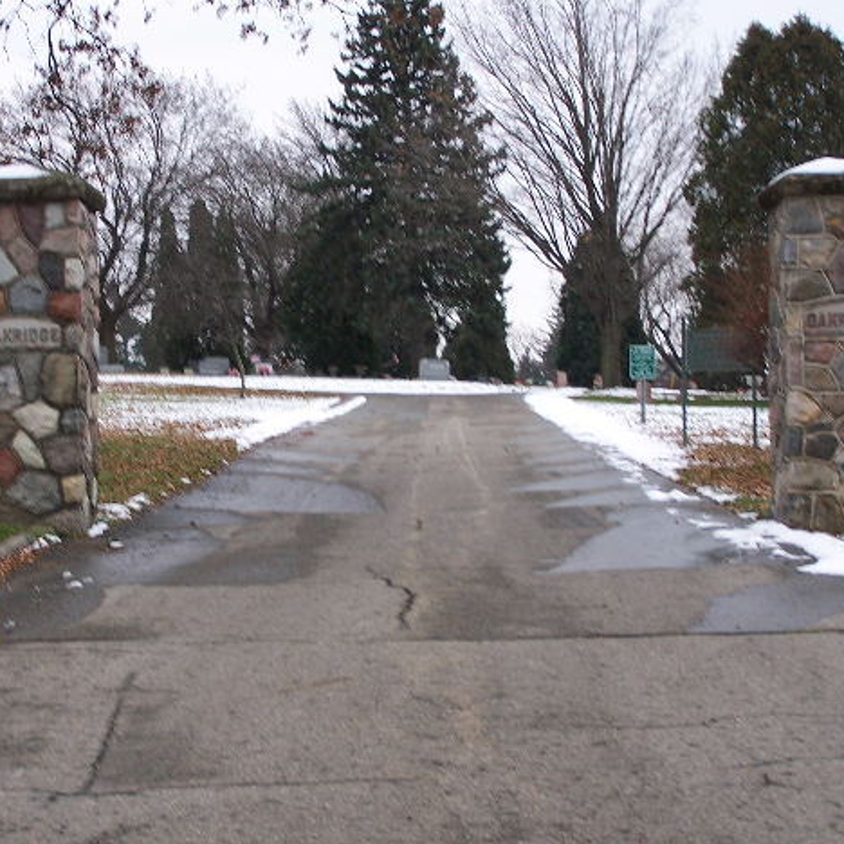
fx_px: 2234
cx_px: 359
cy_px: 427
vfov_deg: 21.4
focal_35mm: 81
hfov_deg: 21.4
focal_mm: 11.1
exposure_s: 1/125
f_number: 3.2
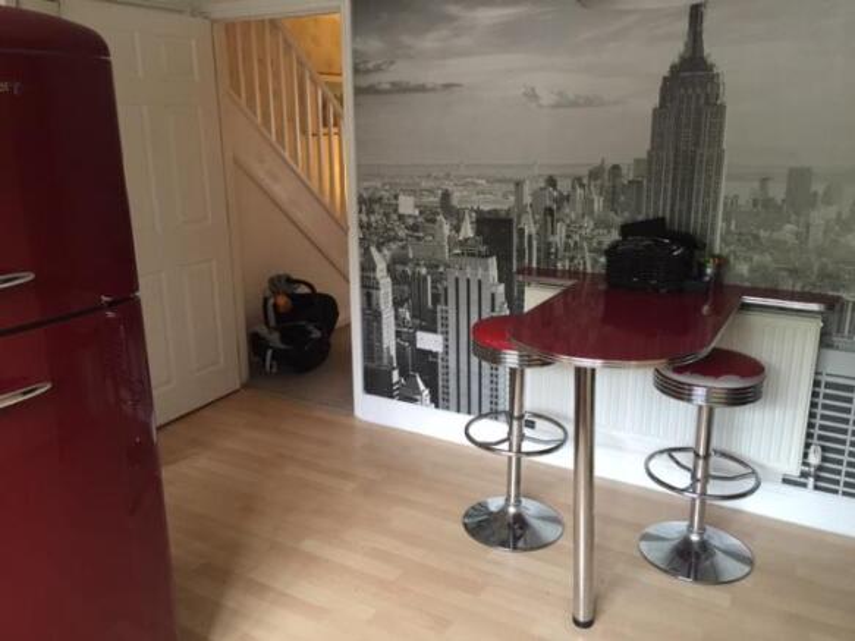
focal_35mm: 29
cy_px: 320
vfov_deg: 48.2
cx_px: 428
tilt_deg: -13.9
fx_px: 716
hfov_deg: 61.7
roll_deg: -0.1
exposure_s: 1/17
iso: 125
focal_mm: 4.15
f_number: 2.2
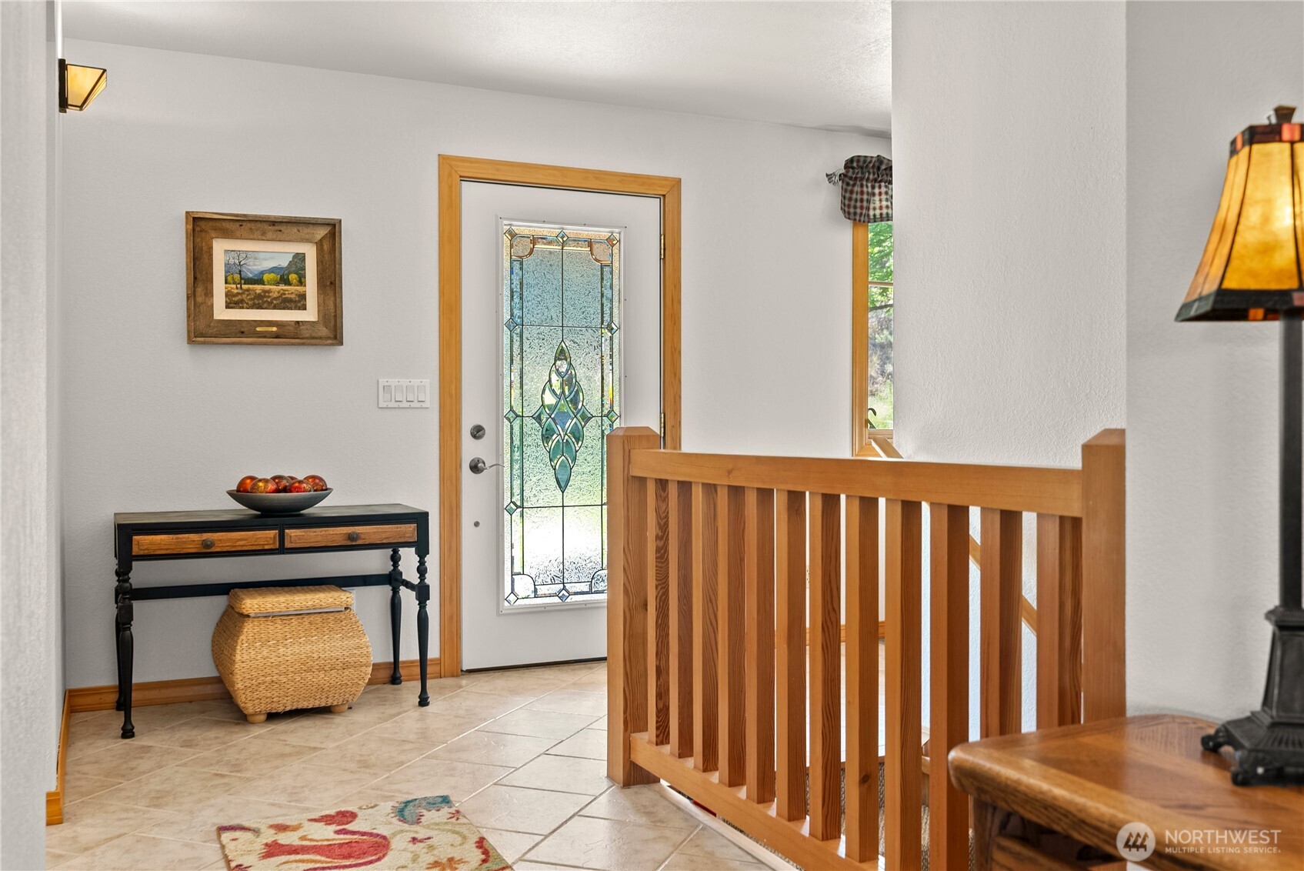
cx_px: 652
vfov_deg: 42.2
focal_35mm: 31
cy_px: 436
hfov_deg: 60.1
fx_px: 1127
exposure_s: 1/5
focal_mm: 31.1
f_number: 5.6
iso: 400
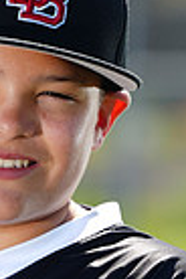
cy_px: 336
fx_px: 6494
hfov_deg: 1.6
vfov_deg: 2.5
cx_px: -15
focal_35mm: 838
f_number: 4.5
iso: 64
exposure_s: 1/250
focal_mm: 200
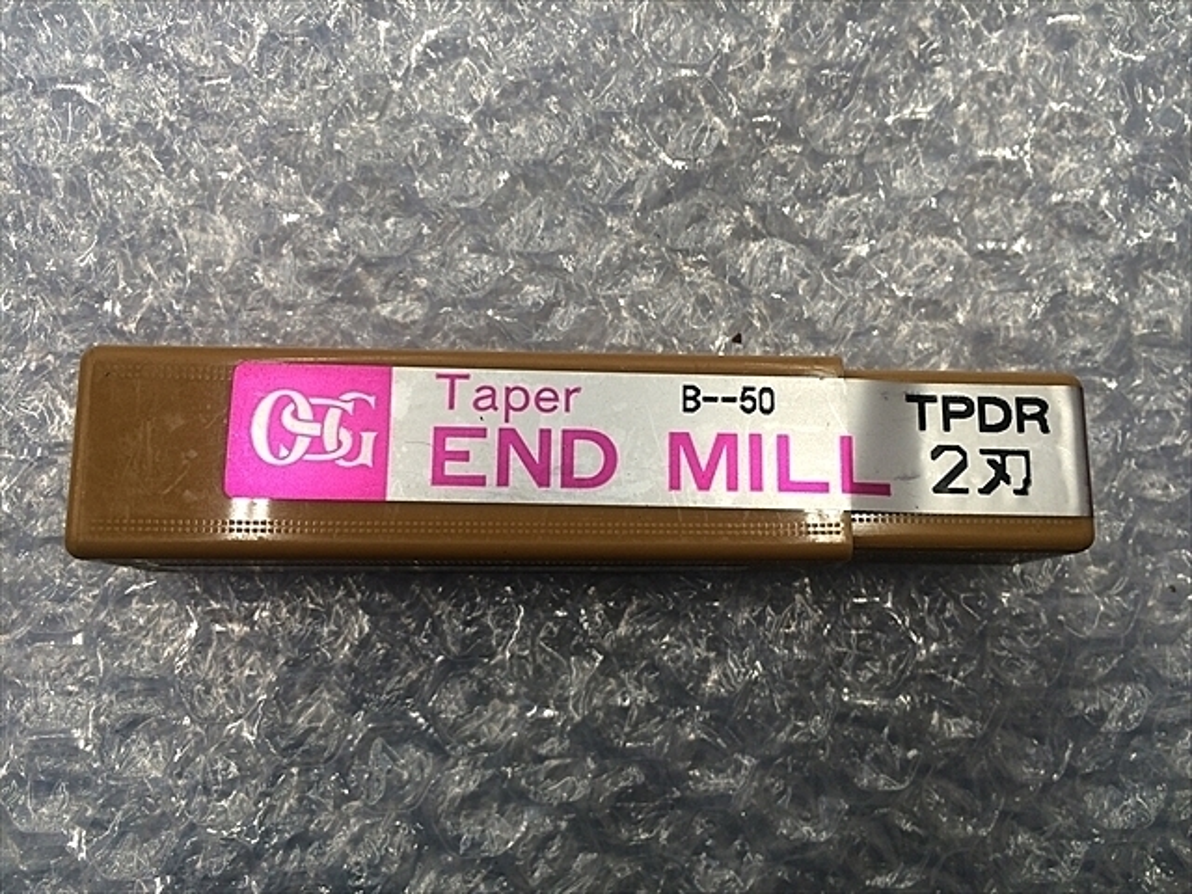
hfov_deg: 61.7
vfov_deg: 48.2
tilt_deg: -84.7
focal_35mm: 29
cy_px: 447
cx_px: 596
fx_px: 999
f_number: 2.2
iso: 40
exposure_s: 1/30
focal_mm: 4.15
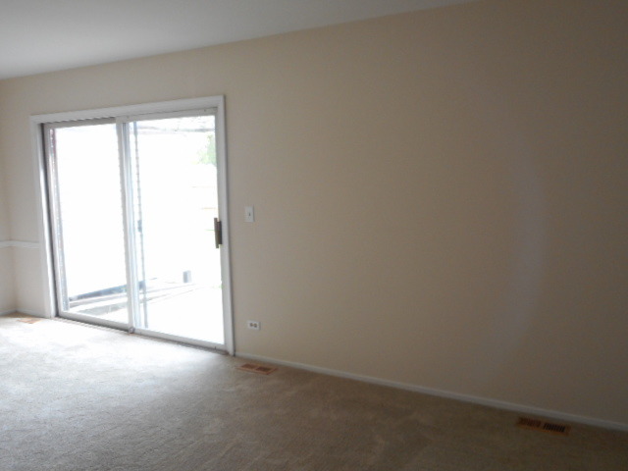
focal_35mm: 34
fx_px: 617
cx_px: 314
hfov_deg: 54.0
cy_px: 236
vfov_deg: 41.8
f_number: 4.2
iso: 200
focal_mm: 6
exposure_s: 1/30
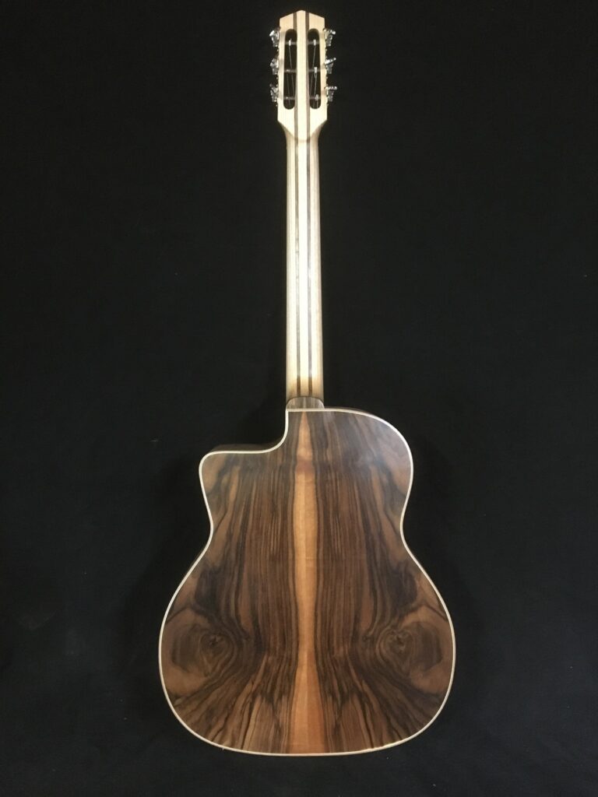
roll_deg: +1.6
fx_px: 668
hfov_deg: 48.2
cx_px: 299
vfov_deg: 61.7
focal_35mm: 29
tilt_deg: -20.9
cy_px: 398
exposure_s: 1/17
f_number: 2.2
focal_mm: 4.15
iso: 320
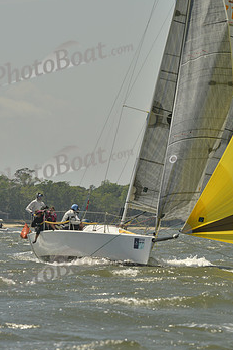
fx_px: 3233
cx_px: 185
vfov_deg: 6.2
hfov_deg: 4.1
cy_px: 101
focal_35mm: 333
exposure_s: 1/1250
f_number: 9
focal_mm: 200
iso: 280
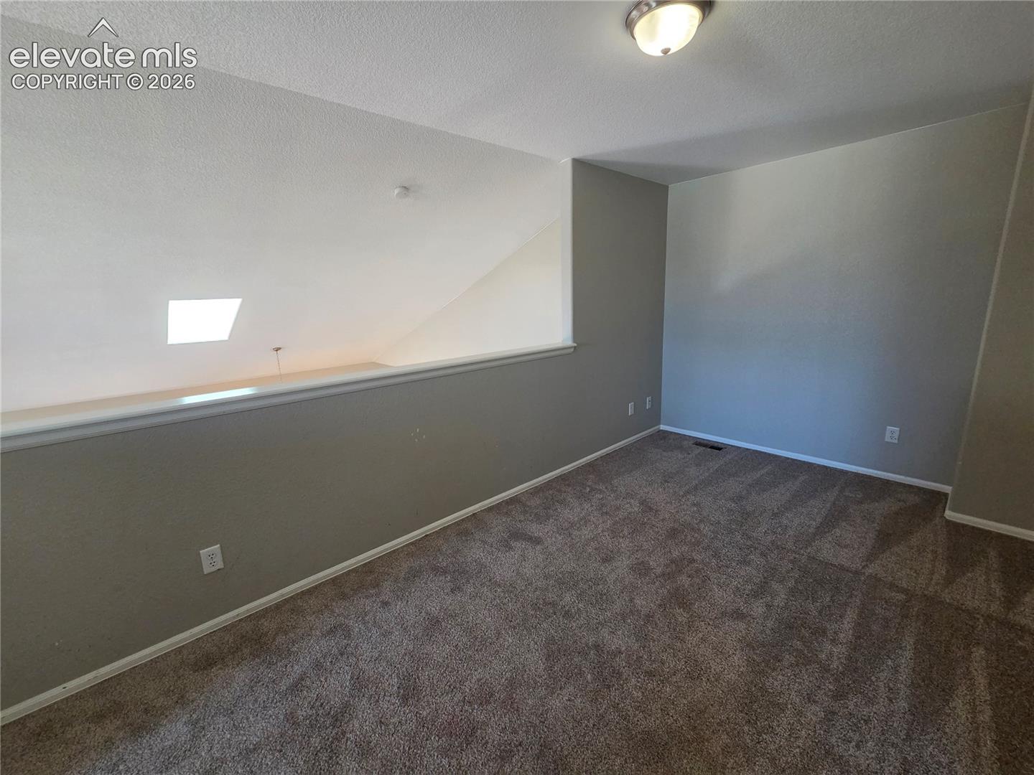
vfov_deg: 89.9
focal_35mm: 13
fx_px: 388
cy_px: 388
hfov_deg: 106.2
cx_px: 517
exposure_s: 1/120
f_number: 2.2
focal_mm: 2.2
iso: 400
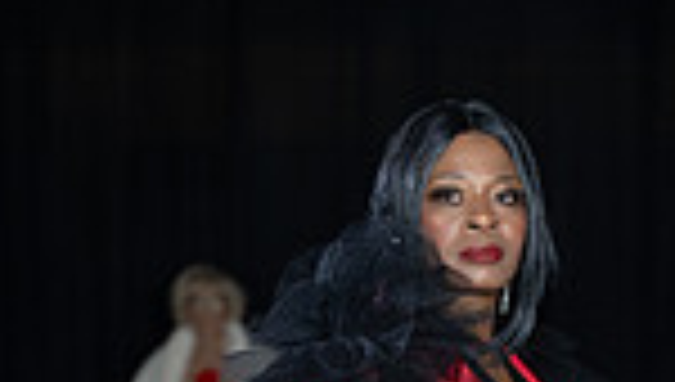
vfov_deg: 3.5
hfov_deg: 6.2
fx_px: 6186
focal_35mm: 345
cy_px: 984
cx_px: 464
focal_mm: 110
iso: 1250
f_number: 5
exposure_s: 1/160
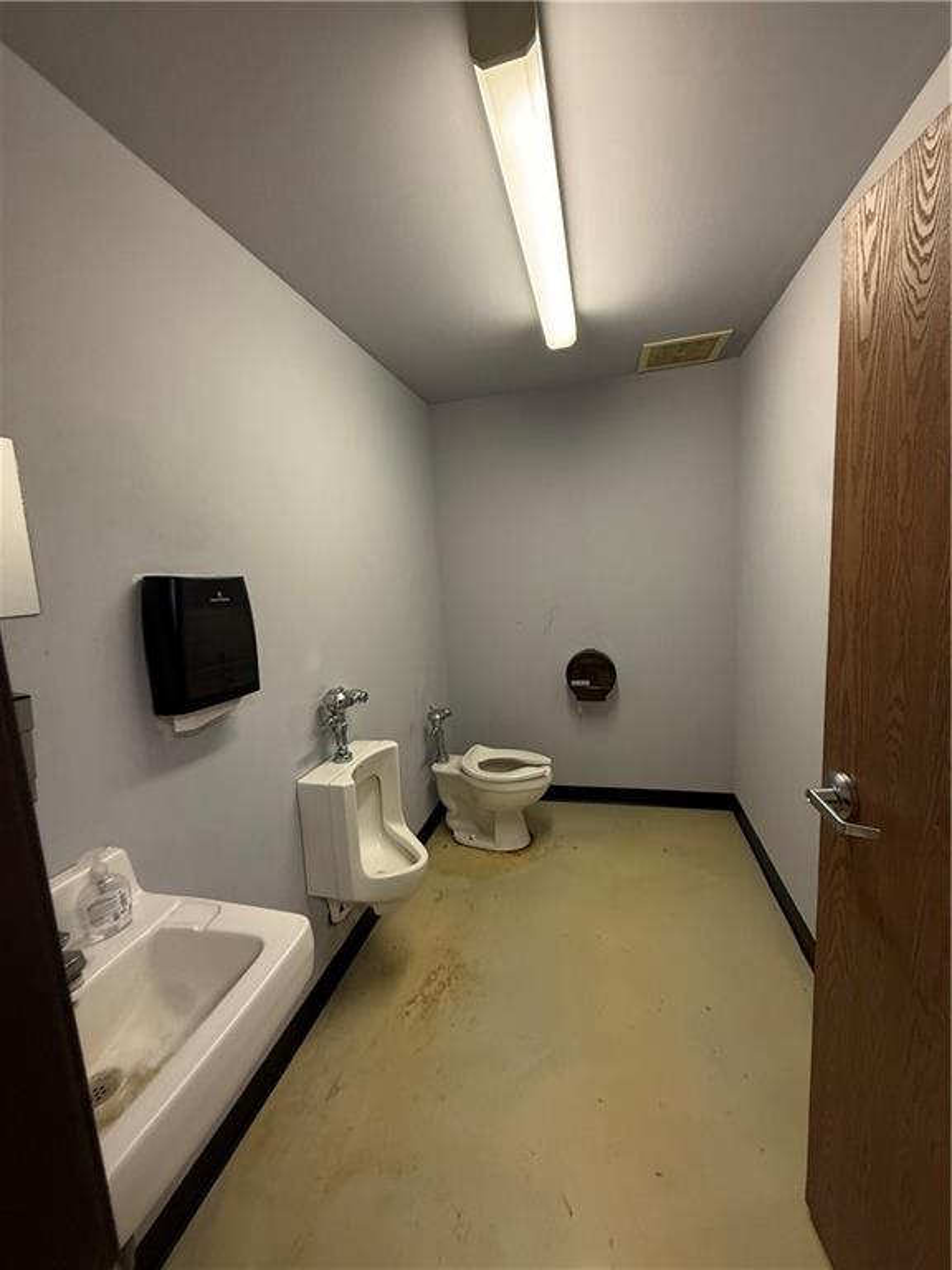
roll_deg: +2.2
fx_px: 513
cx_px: 476
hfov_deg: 85.7
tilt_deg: -5.6
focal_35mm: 14
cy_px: 635
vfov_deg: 102.1
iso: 250
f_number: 2.2
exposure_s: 1/60
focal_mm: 2.22
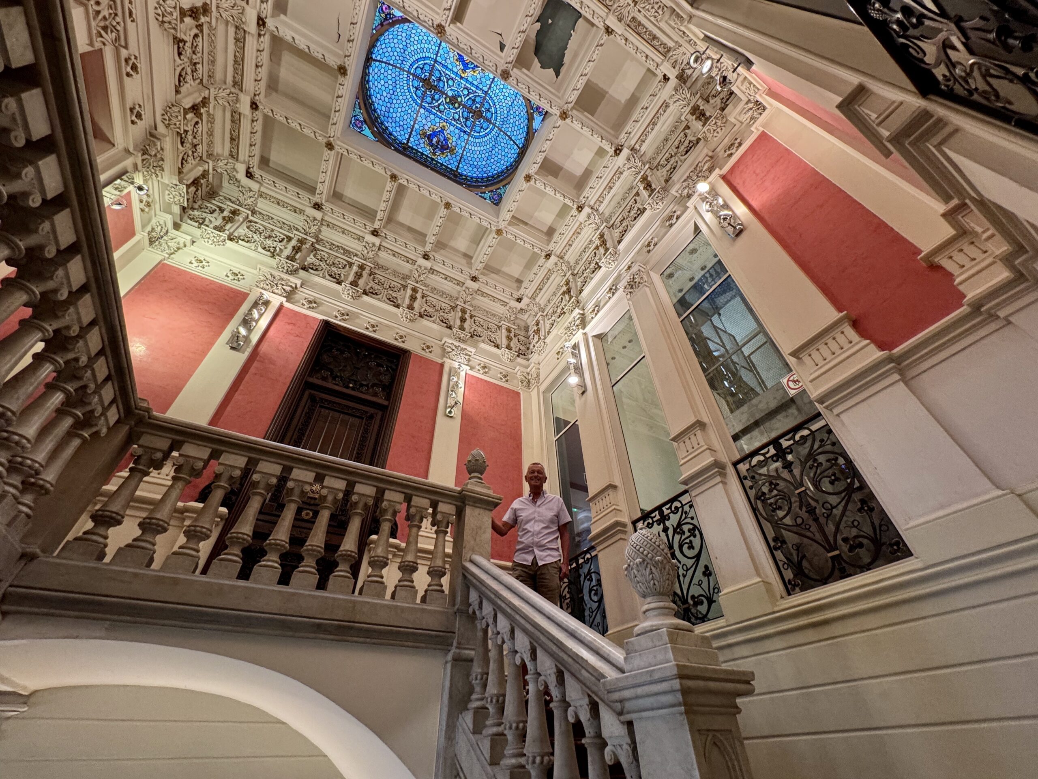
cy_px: 390
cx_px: 519
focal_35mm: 14
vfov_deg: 85.7
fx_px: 420
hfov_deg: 102.1
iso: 250
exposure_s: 1/50
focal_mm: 2.22
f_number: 2.2
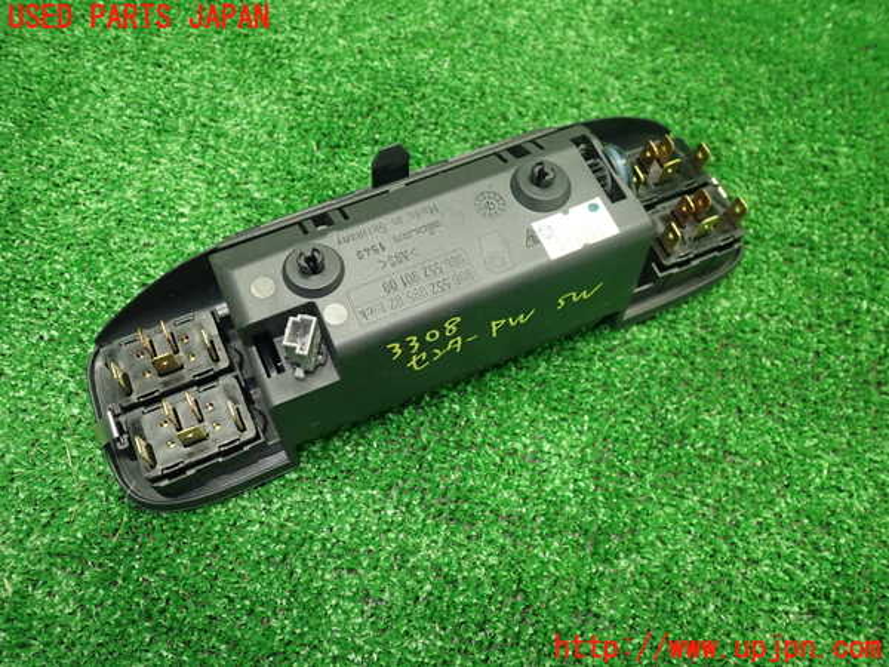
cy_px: 334
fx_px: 770
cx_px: 444
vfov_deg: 46.8
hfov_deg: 60.0
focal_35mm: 30
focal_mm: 5.5
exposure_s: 1/125
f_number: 2.3
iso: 800
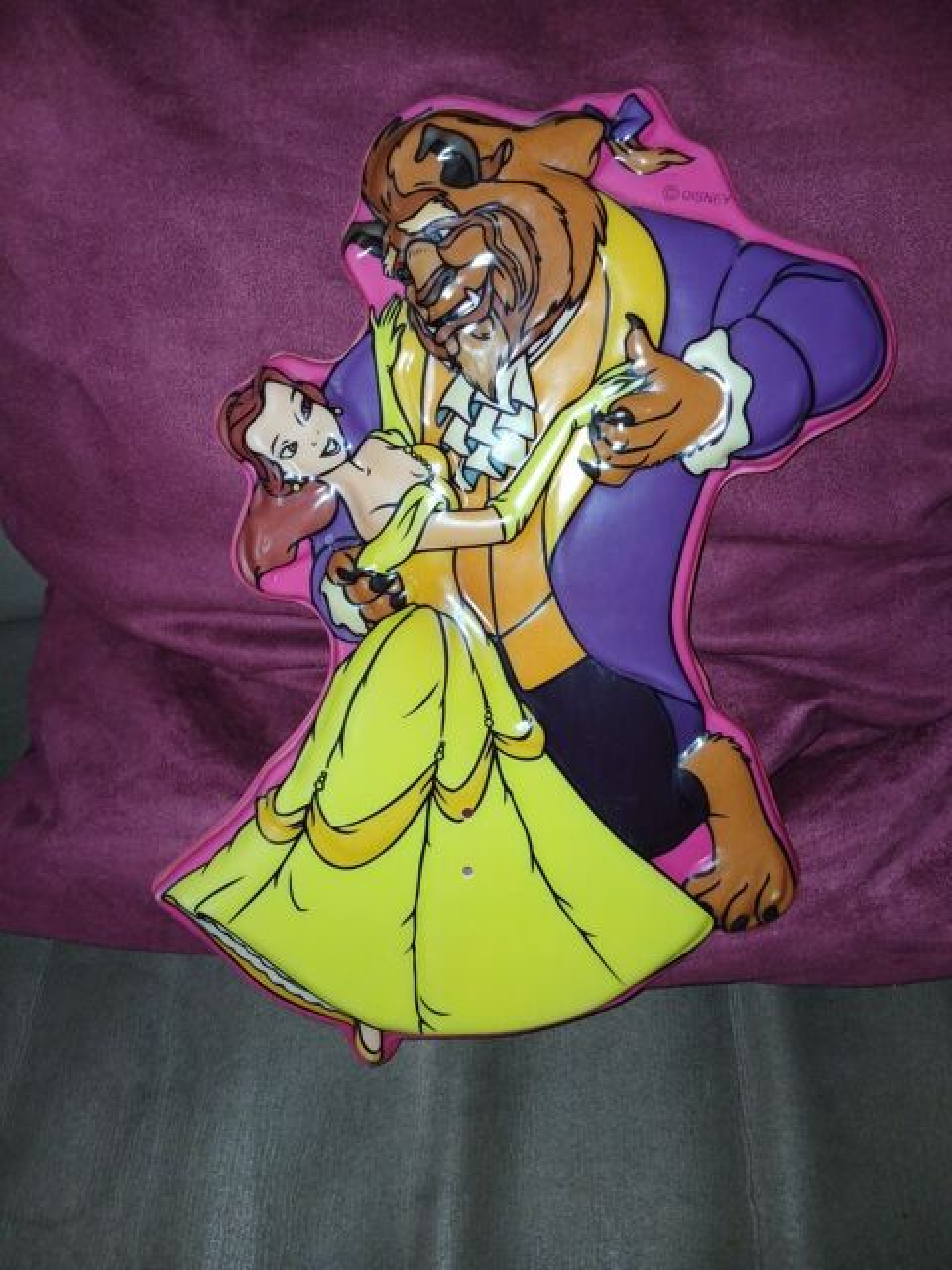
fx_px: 953
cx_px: 476
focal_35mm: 26
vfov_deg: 67.3
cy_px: 635
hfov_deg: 53.1
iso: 100
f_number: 1.8
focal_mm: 3.98
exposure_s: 1/50
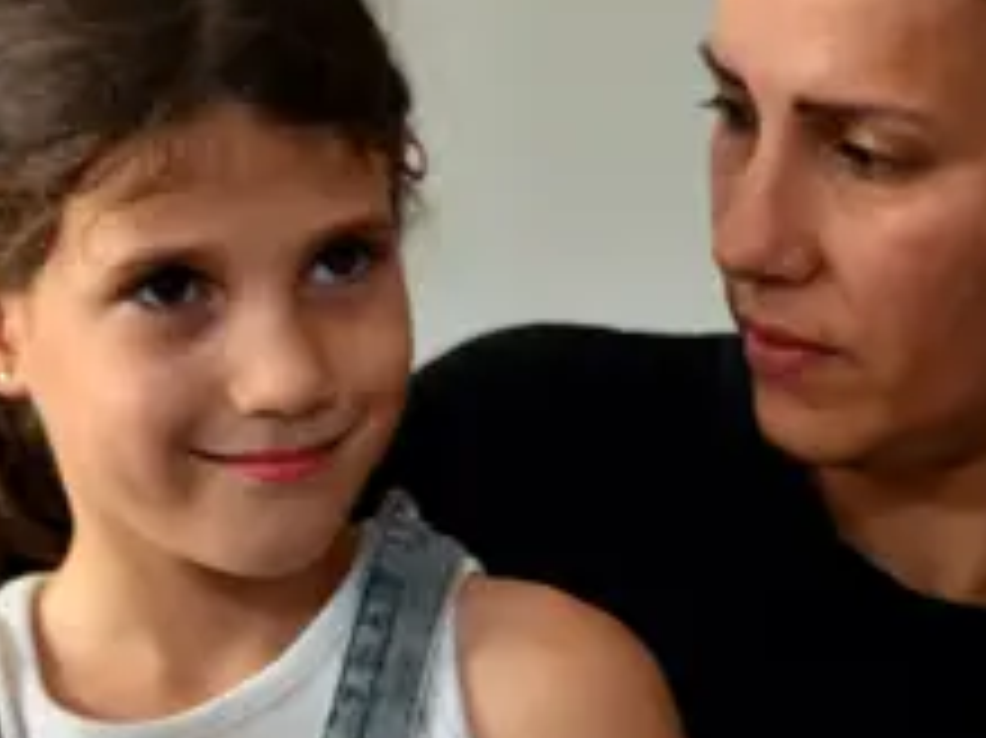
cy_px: 356
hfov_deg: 10.5
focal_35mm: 188
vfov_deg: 7.9
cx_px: 628
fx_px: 5352
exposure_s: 1/100
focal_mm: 70
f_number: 2.8
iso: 400
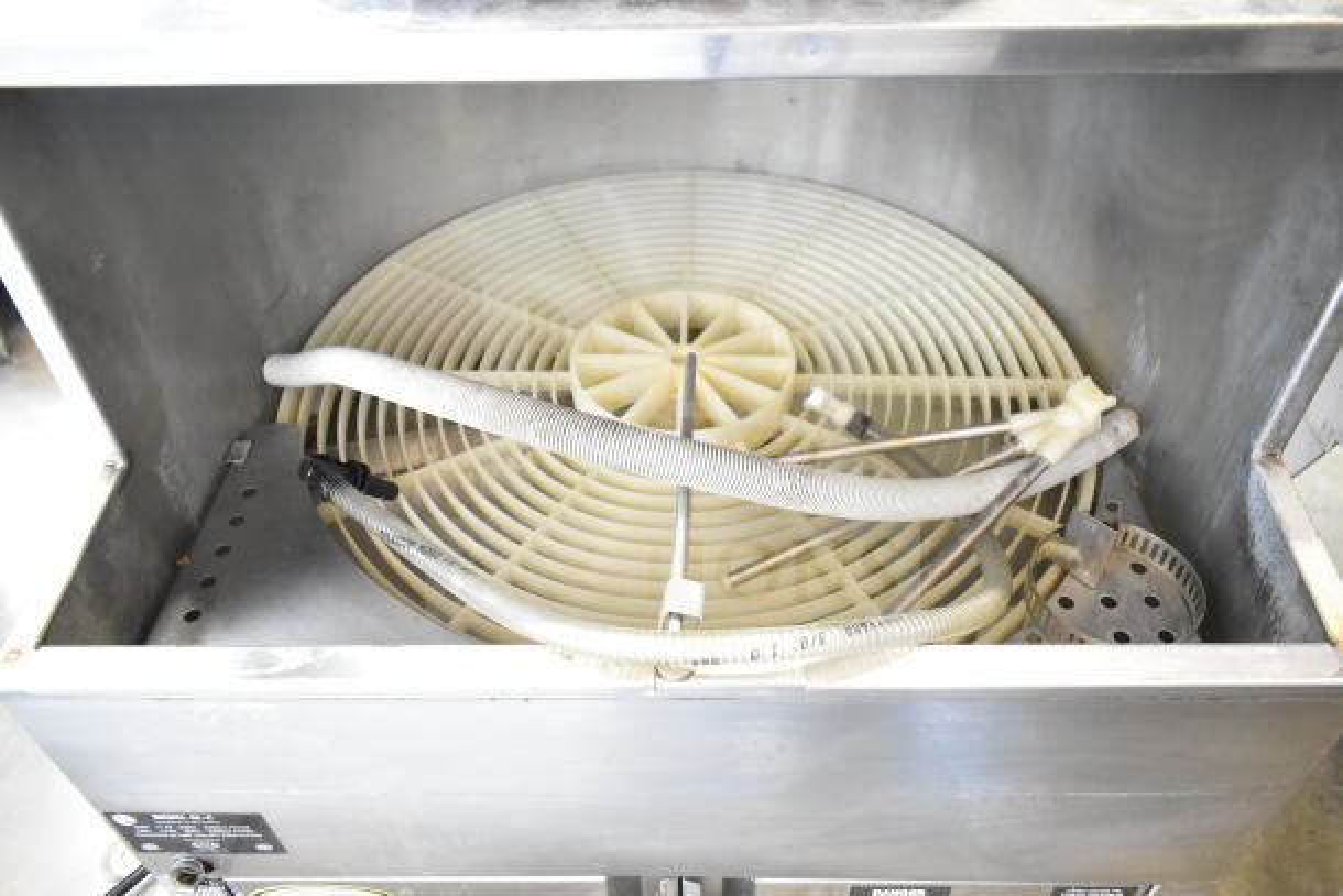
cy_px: 448
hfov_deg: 67.4
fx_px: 1007
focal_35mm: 27
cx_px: 672
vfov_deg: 48.0
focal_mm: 18
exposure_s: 1/30
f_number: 3.5
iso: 3200
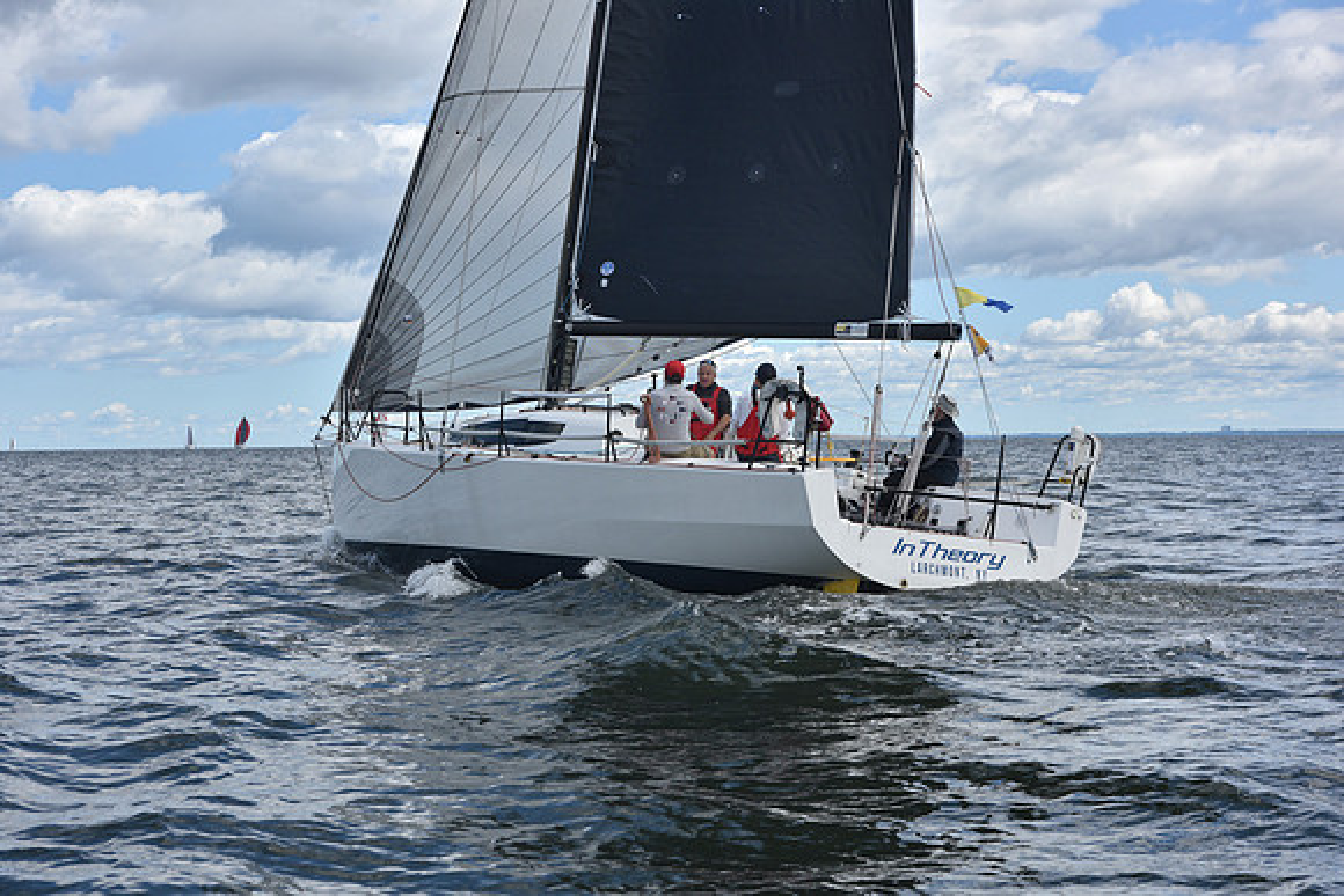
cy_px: 448
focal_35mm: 70
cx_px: 672
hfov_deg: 28.8
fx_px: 2614
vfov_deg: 19.5
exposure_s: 1/800
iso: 250
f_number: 8
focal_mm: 70
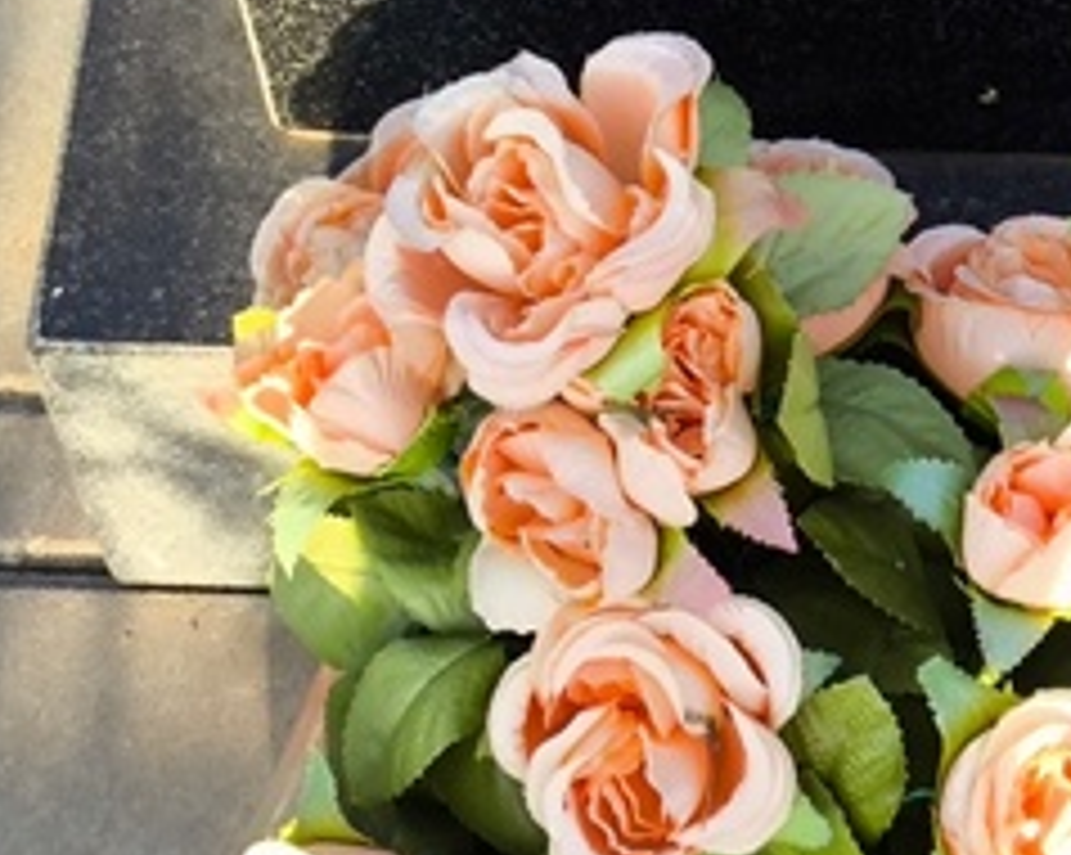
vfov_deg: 9.3
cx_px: 1109
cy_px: -234
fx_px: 5194
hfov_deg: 11.6
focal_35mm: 164
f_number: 1.7
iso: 50
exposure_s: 1/290
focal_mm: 4.71
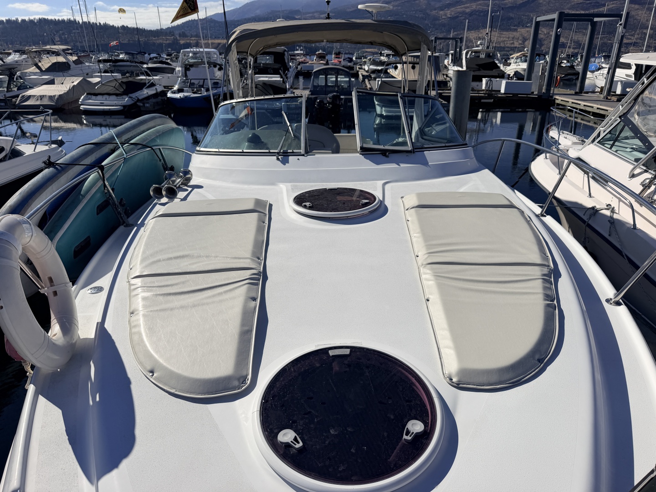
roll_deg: -0.1
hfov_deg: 71.6
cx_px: 328
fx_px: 455
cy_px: 246
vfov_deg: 56.8
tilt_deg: -22.7
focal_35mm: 24
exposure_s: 1/14286
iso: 80
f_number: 1.78
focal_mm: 6.76
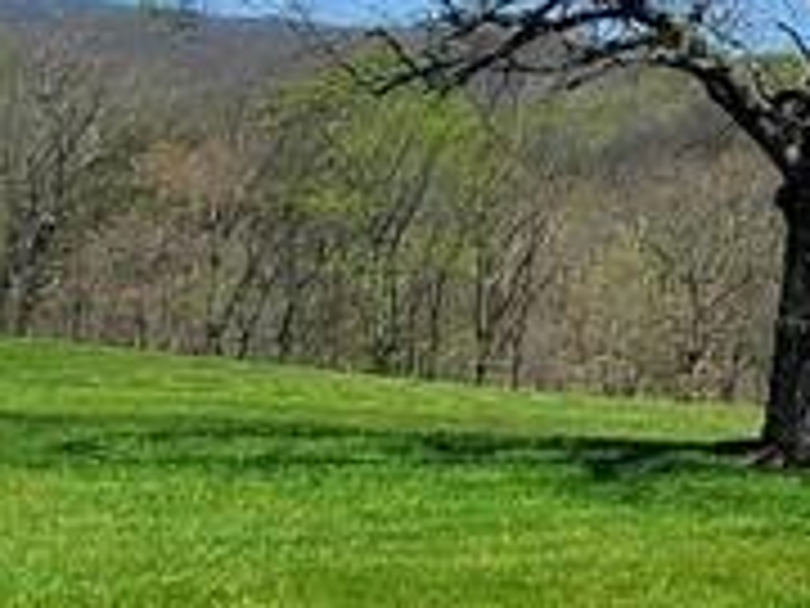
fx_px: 1732
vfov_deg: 19.7
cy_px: 140
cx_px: 1863
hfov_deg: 15.8
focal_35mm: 74
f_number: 2.2
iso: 50
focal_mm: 1.8
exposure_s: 1/1002
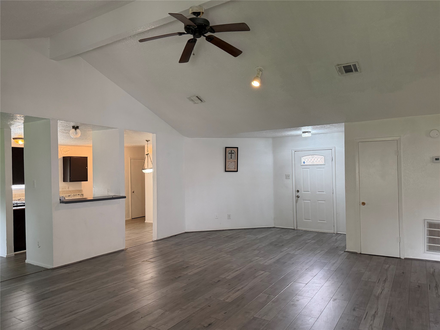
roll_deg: +1.5
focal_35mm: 24
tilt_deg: +0.3
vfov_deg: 56.8
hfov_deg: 71.6
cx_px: 220
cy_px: 165
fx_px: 305
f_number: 1.78
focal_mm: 6.76
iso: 320
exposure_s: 1/120
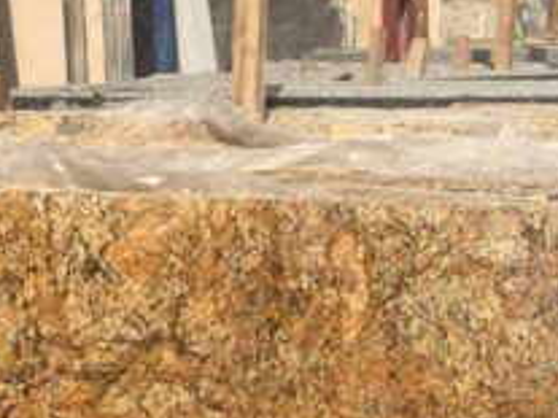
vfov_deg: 25.6
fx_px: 902
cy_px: 334
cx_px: 383
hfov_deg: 34.0
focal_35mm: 56
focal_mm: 4.15
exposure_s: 1/1980
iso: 32
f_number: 2.2
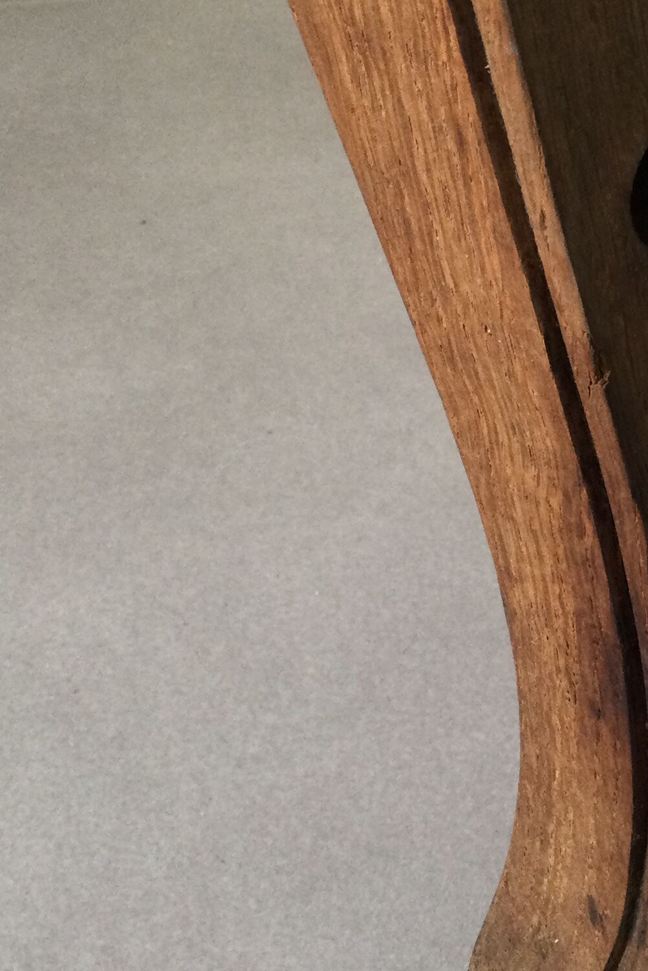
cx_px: 750
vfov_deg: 28.2
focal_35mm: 70
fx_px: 1890
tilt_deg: -29.4
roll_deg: +0.8
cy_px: 197
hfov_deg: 18.6
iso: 80
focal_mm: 3.3
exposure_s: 1/33
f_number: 2.4
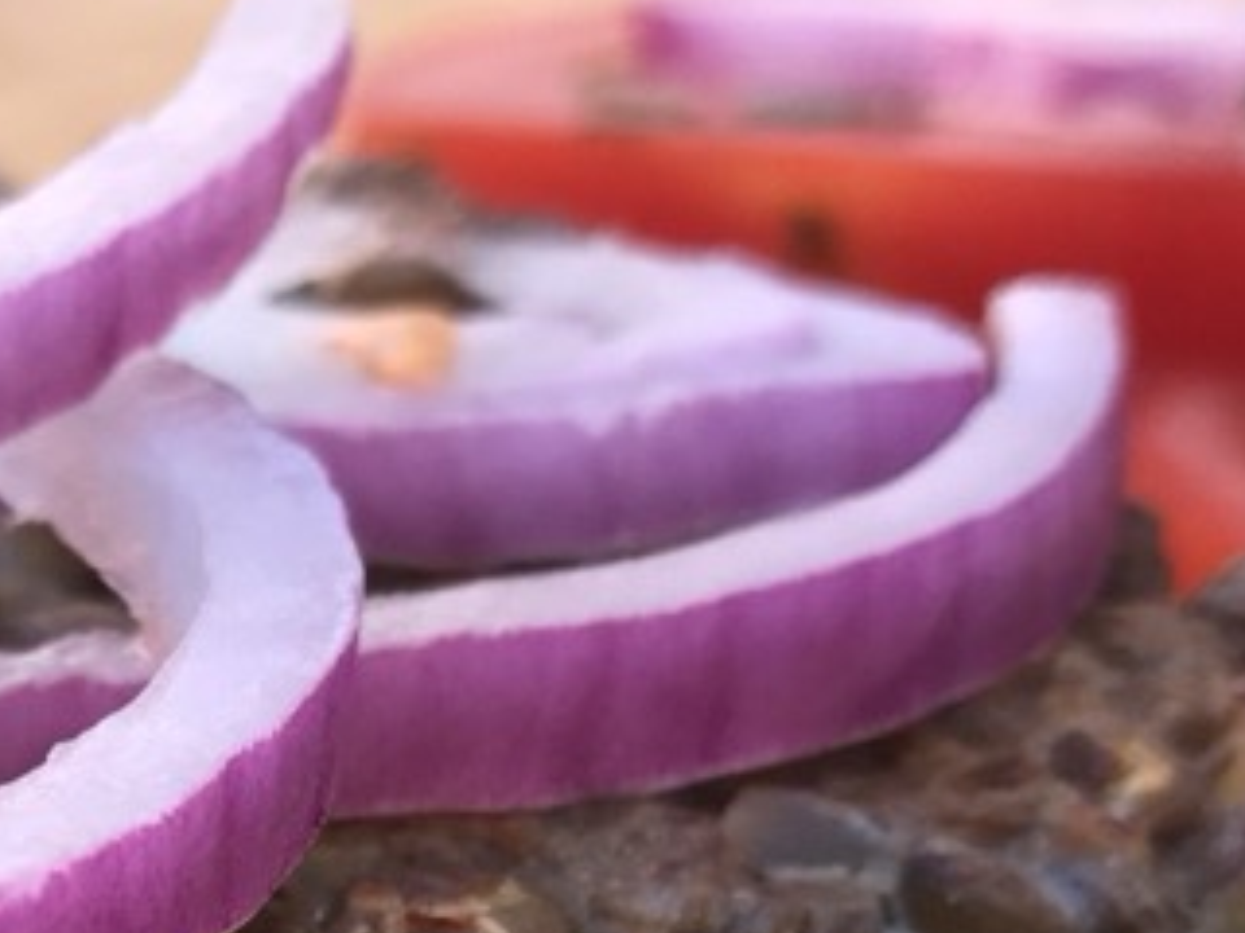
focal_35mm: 105
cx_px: -257
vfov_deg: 13.5
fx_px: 3776
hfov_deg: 17.8
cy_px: 1248
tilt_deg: -31.8
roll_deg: -4.5
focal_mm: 3.99
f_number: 1.8
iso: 20
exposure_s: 1/118
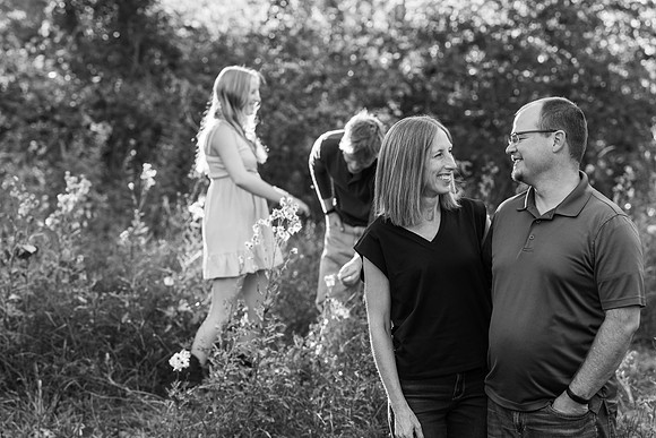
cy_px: 219
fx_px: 1731
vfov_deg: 14.4
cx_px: 328
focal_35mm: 95
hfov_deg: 21.5
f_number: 4.5
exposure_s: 1/160
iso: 400
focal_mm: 95
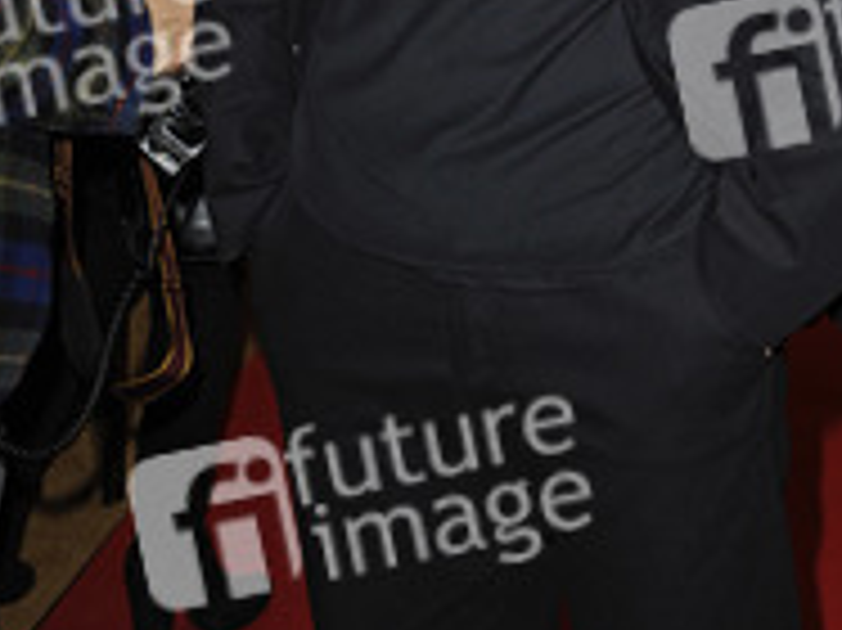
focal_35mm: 70
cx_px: 493
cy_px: -171
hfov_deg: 27.7
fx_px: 1702
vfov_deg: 19.5
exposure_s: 1/60
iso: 1000
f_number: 5.6
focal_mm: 34
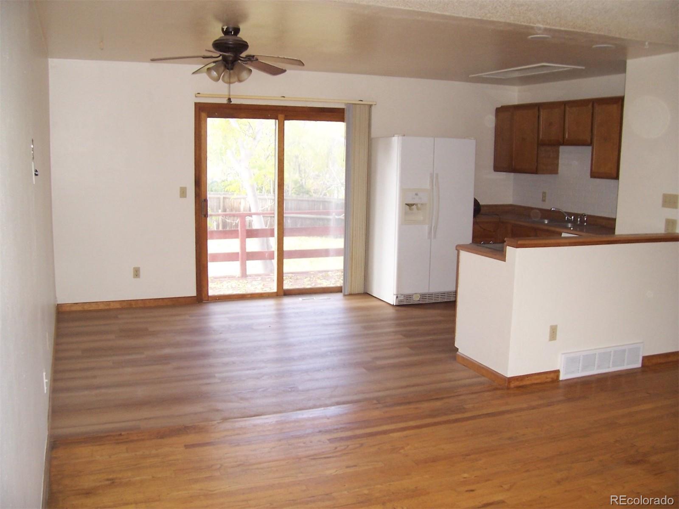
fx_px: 667
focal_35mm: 34
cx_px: 340
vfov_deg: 41.8
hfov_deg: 54.0
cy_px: 254
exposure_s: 1/60
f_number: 2.7
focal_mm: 5.6
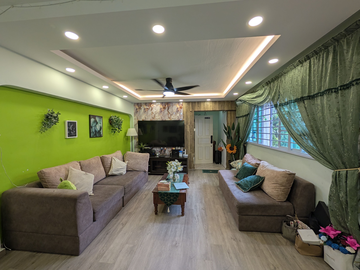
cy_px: 135
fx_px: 125
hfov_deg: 110.5
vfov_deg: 94.5
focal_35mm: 12
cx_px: 180
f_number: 1.7
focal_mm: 2.02
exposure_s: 1/145
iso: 45
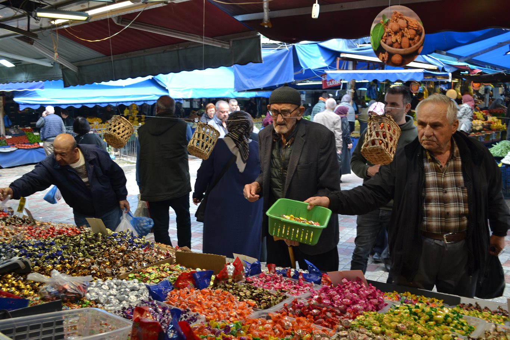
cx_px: 255
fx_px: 467
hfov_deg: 57.2
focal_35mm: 33
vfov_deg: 40.0
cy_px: 170
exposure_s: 1/60
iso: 160
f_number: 5.6
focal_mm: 22
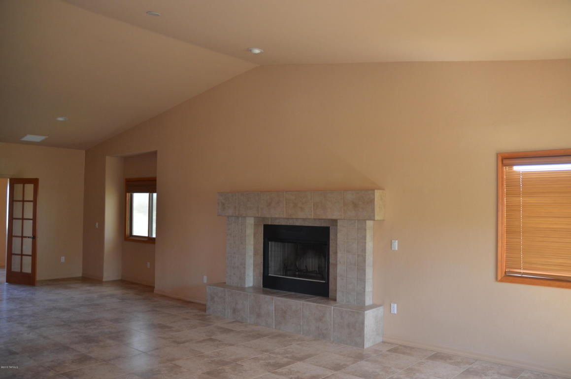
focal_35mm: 33
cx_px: 286
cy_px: 190
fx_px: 522
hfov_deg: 57.3
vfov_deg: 39.8
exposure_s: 1/60
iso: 450
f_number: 3.5
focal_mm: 22
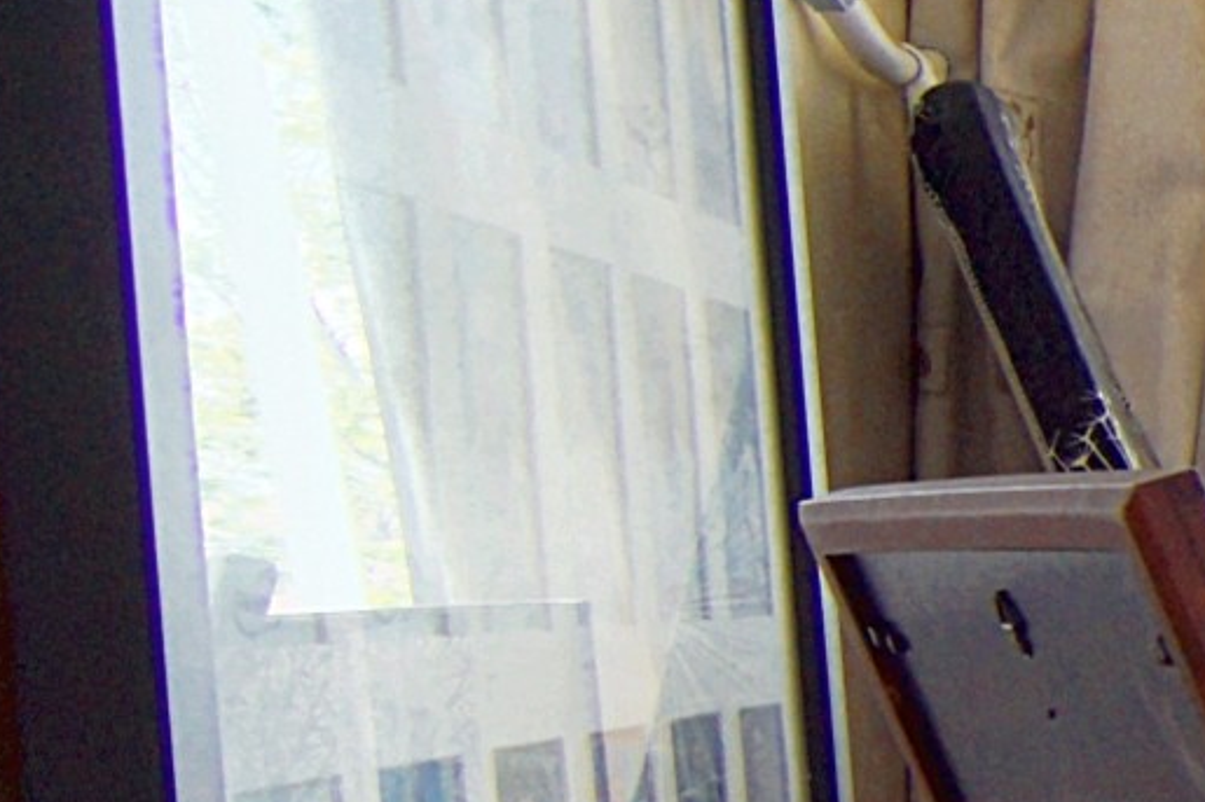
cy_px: 593
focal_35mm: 98
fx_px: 3278
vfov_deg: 13.9
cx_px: 3505
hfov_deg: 11.9
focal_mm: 11
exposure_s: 1/15
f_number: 10
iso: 100
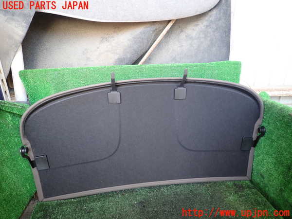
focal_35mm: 25
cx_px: 146
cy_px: 110
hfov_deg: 69.4
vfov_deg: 54.9
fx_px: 211
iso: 200
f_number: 2
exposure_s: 1/40
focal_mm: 4.5
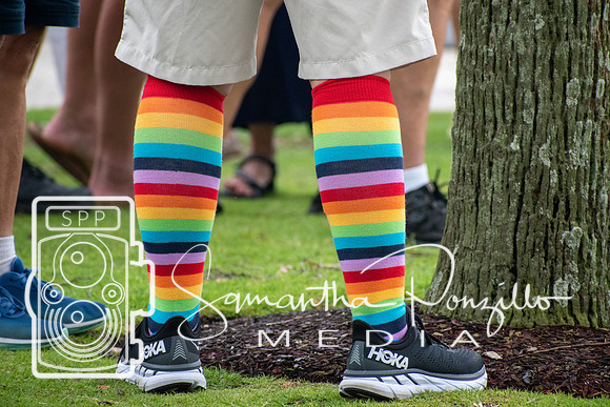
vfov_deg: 3.1
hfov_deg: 4.6
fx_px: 7626
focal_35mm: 450
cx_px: 305
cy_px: 204
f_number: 6.3
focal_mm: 300
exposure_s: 1/500
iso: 1250
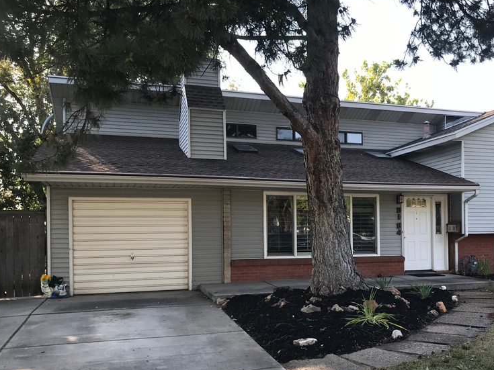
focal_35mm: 39
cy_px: 238
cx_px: 335
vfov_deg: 36.5
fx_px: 556
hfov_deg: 47.0
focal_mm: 3.99
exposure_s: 1/295
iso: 20
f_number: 1.8
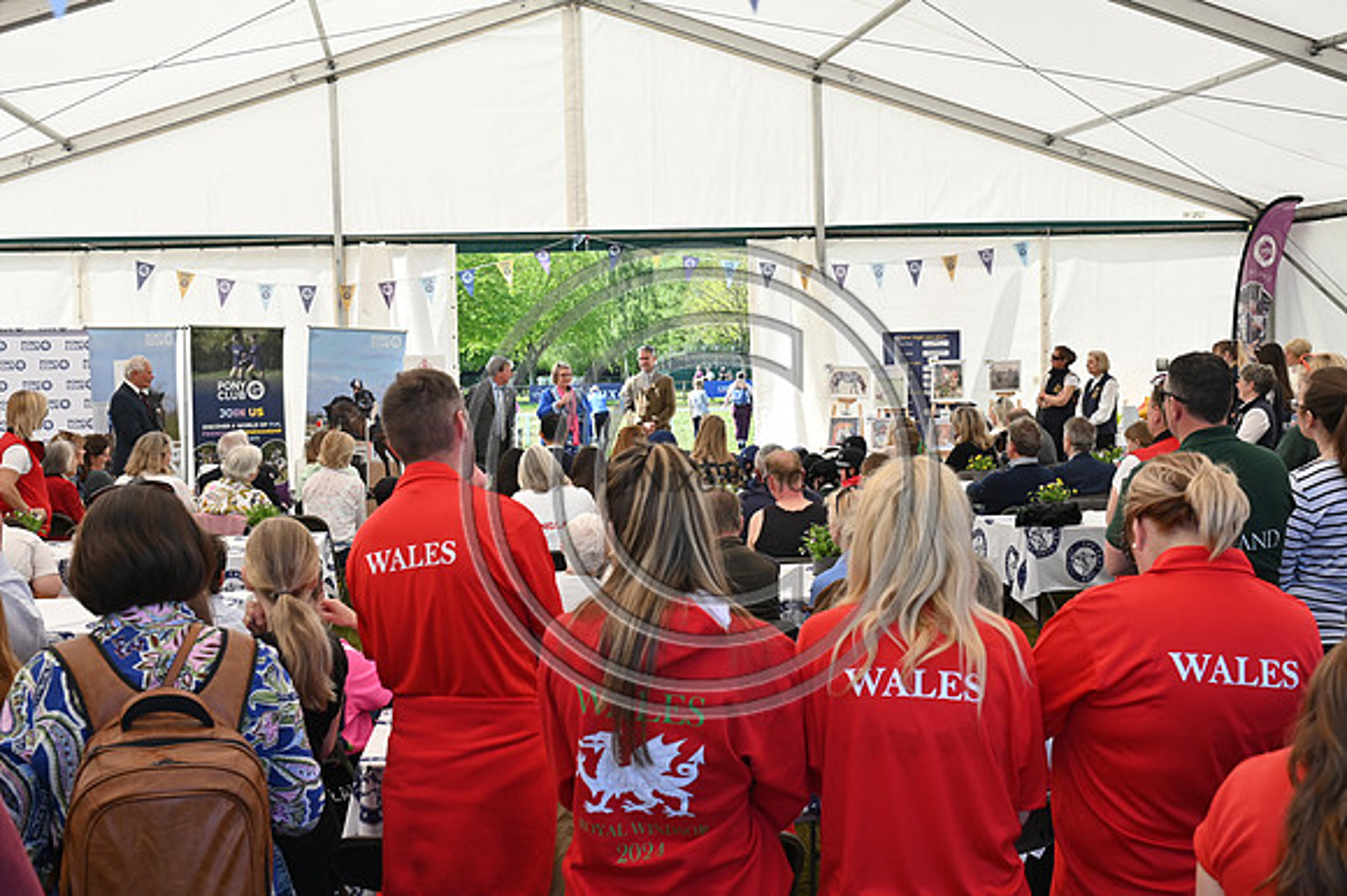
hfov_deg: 48.5
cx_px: 674
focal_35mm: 40
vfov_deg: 33.4
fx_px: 1496
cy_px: 448
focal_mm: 40
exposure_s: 1/320
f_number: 8
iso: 800
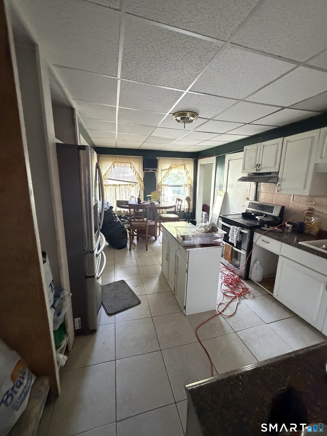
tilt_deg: -13.7
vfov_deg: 102.1
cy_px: 218
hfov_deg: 85.7
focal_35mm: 14
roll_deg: +0.9
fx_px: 176
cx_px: 164
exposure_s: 1/60
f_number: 2.2
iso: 1000
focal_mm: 2.22
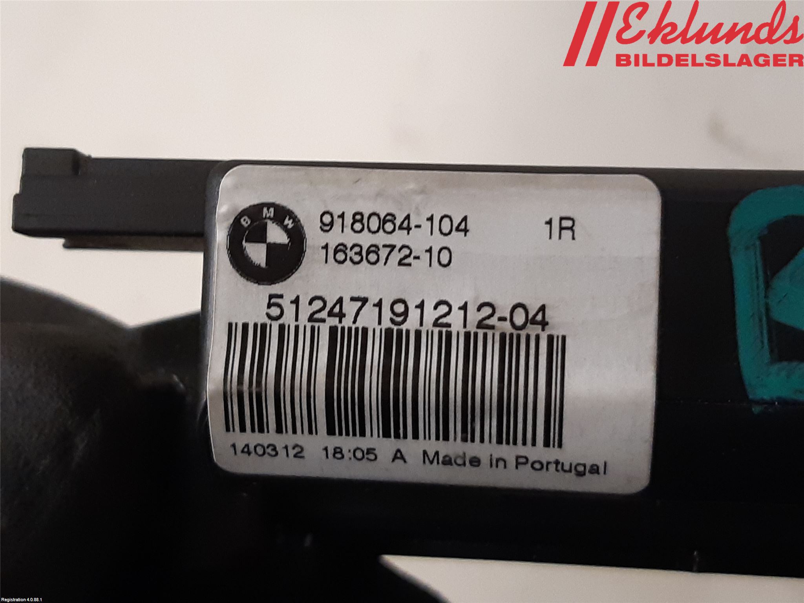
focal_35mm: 26
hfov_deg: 67.3
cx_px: 402
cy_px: 302
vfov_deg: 53.1
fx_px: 604
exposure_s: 1/60
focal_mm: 3.93
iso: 250
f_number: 1.7
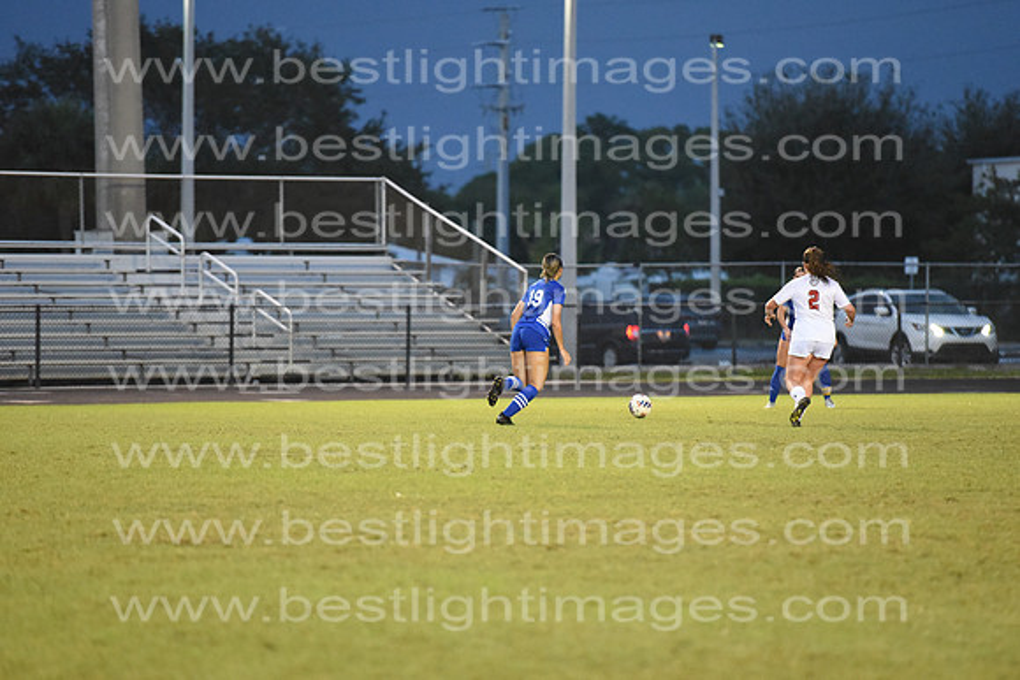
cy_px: 340
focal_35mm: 200
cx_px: 510
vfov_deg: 6.9
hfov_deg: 10.3
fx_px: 5668
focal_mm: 200
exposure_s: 1/500
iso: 10000
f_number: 4
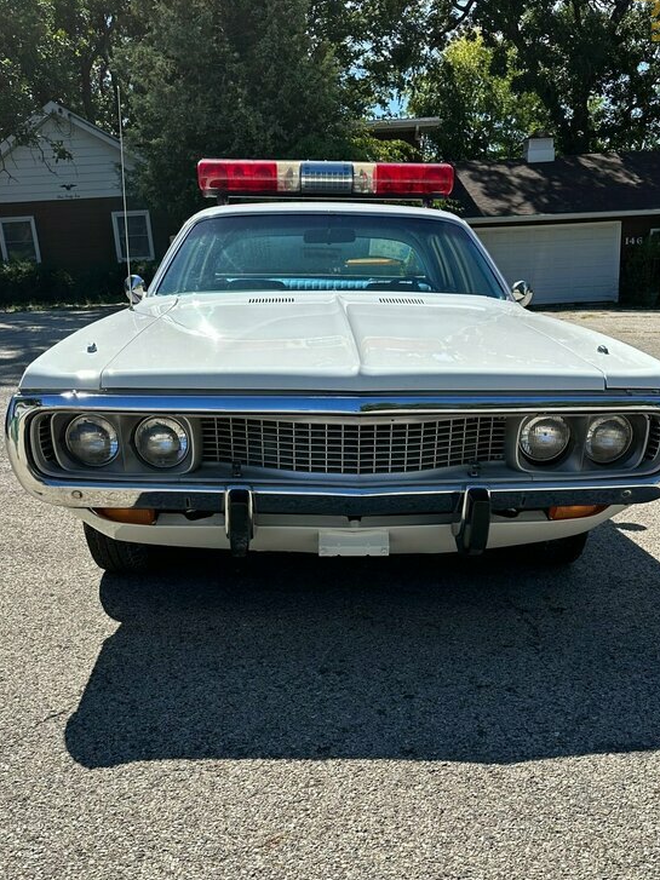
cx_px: 350
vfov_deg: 54.6
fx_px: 839
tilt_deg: -18.9
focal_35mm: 33
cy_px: 563
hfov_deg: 42.9
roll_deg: +4.1
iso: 80
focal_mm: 6.86
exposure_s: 1/3717
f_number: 1.78
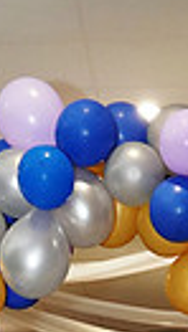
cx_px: 165
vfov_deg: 17.9
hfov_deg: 11.7
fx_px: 908
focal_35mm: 103
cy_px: 537
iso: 3200
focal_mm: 19
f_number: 7.1
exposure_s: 1/80
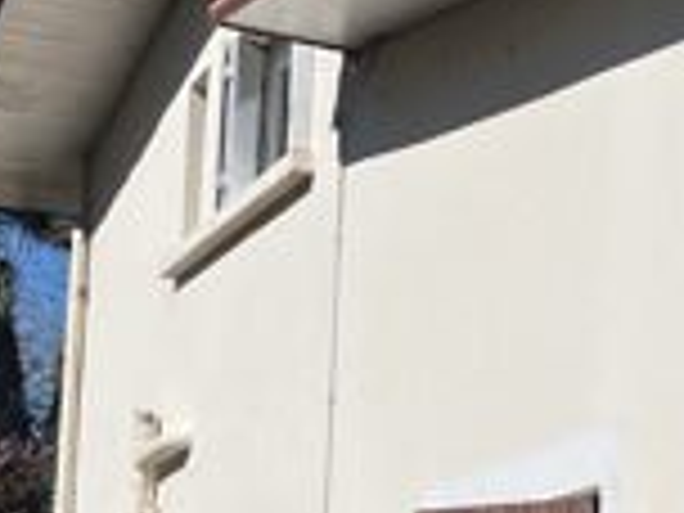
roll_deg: -2.7
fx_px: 2707
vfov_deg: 10.6
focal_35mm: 137
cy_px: 675
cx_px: 688
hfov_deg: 14.2
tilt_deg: +3.0
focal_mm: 5.1
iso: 50
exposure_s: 1/9901
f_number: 1.6
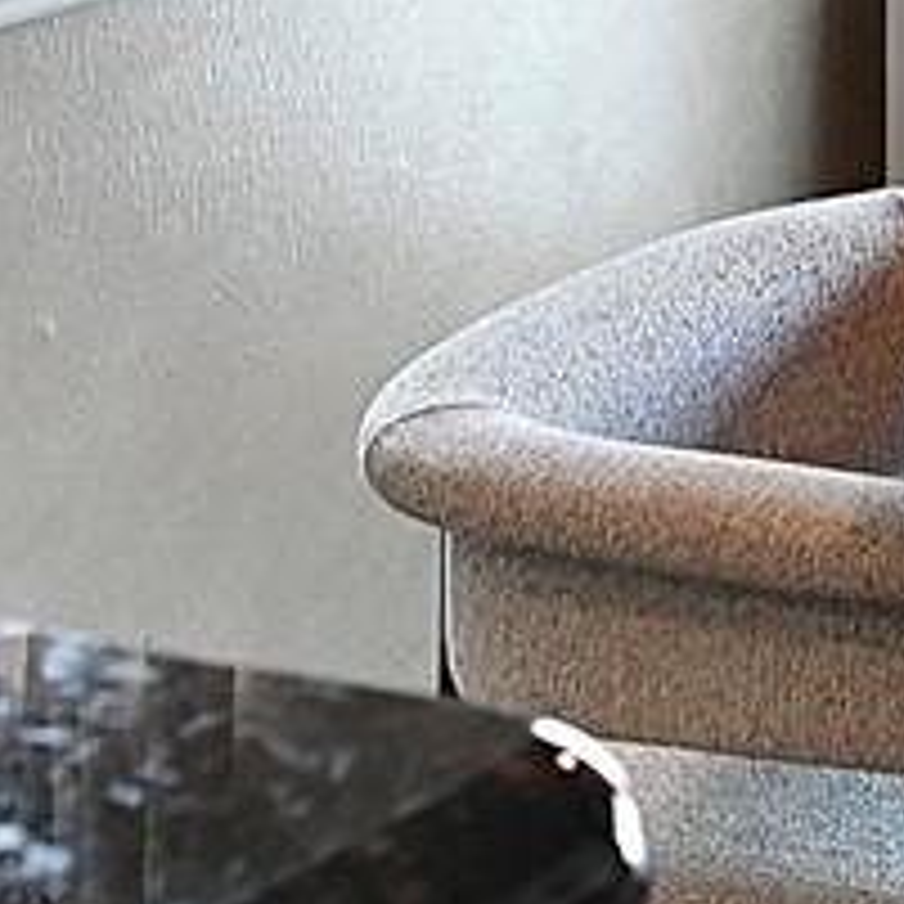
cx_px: 1707
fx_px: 4343
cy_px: -1007
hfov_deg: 11.0
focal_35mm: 147
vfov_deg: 10.7
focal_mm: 16
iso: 320
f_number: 5
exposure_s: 1/13
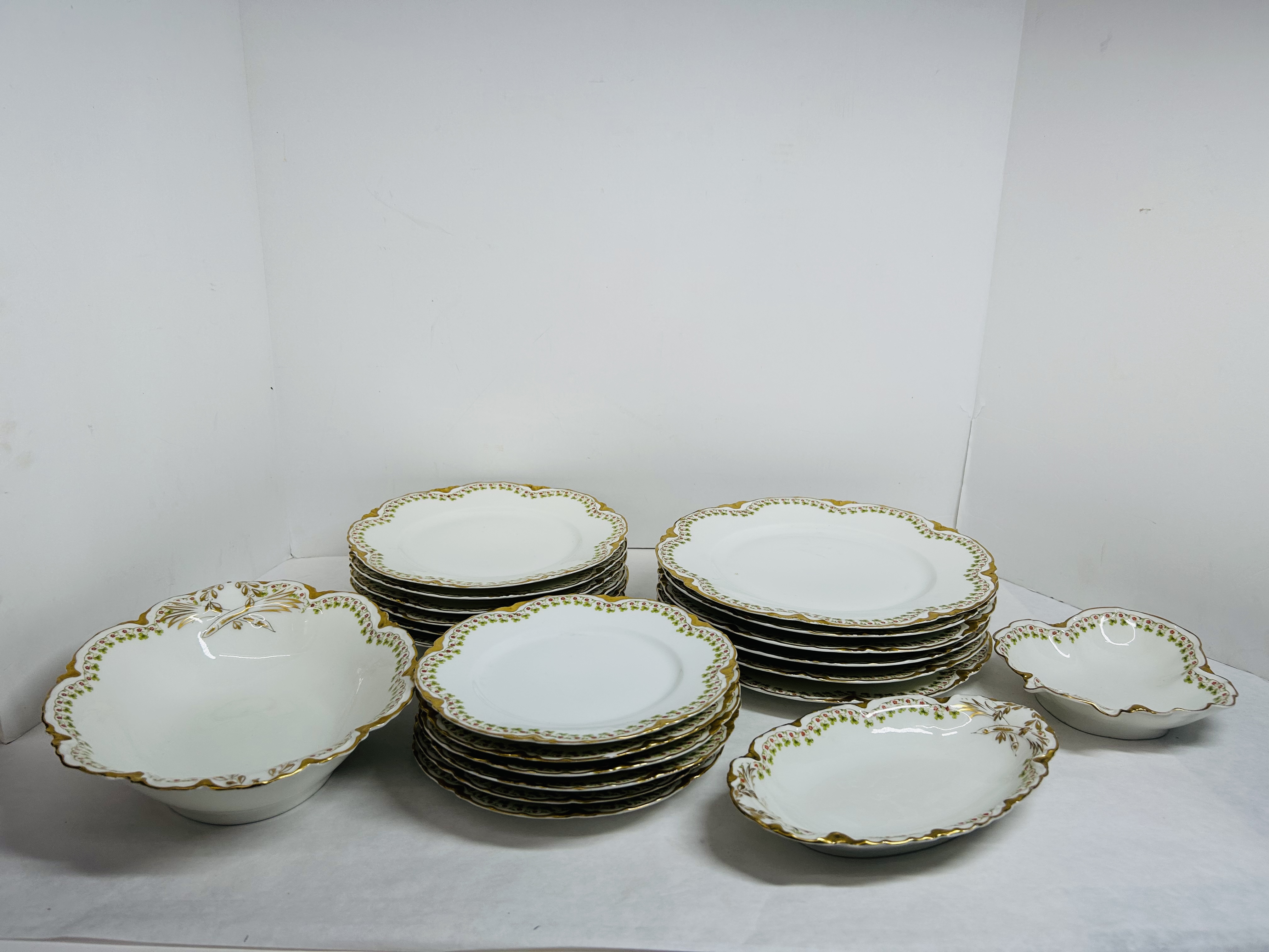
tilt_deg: -17.7
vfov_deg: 53.1
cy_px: 476
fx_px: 953
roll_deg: -1.2
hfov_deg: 67.3
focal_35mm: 26
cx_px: 634
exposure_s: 1/541
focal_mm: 5.7
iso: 50
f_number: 1.5
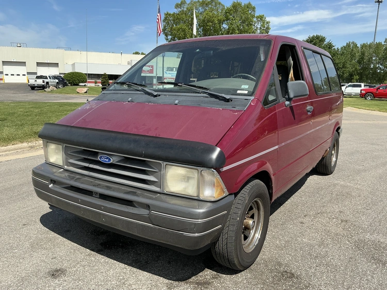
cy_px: 145
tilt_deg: -10.4
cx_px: 194
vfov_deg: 49.8
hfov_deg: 63.4
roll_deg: -1.1
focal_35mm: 28
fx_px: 313
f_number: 1.8
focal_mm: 3
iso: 25
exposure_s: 1/1490
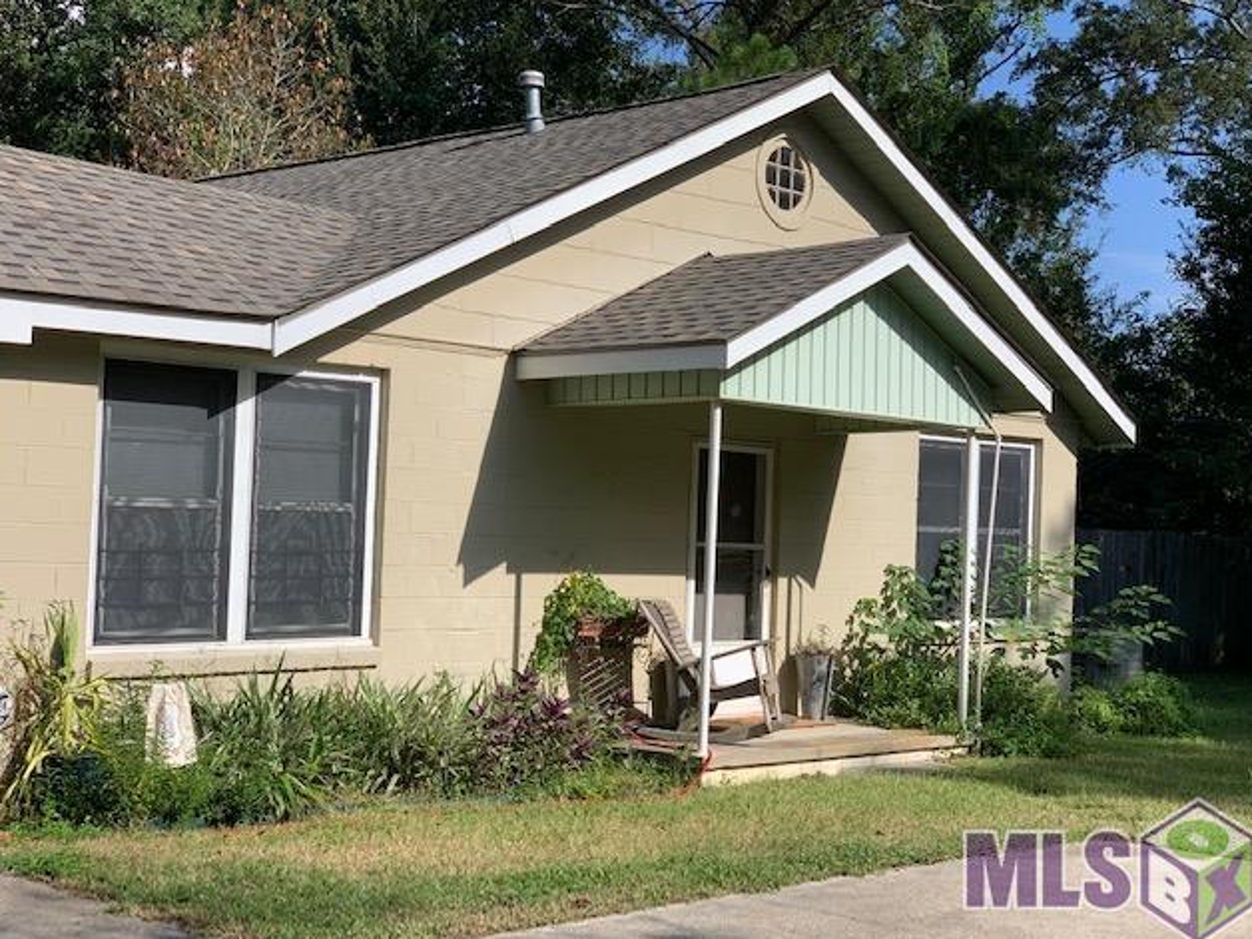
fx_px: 1917
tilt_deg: +2.7
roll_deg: -1.8
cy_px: 469
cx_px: 622
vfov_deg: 27.5
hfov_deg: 36.2
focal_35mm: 53
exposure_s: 1/1089
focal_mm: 6
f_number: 2.4
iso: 16
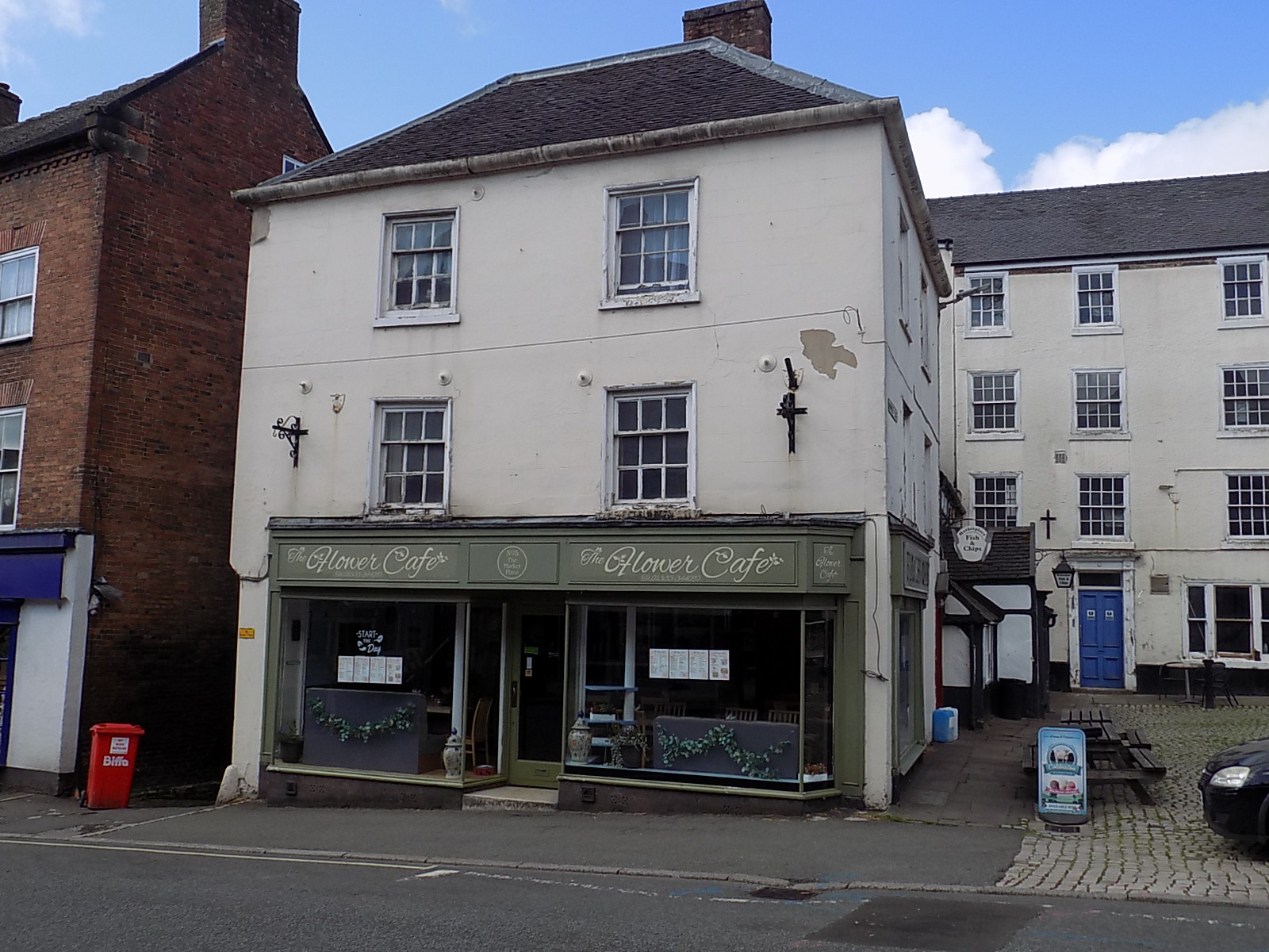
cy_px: 476
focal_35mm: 30
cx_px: 634
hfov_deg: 60.0
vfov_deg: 46.8
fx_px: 1100
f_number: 3.3
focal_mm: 5.3
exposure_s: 1/640
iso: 80
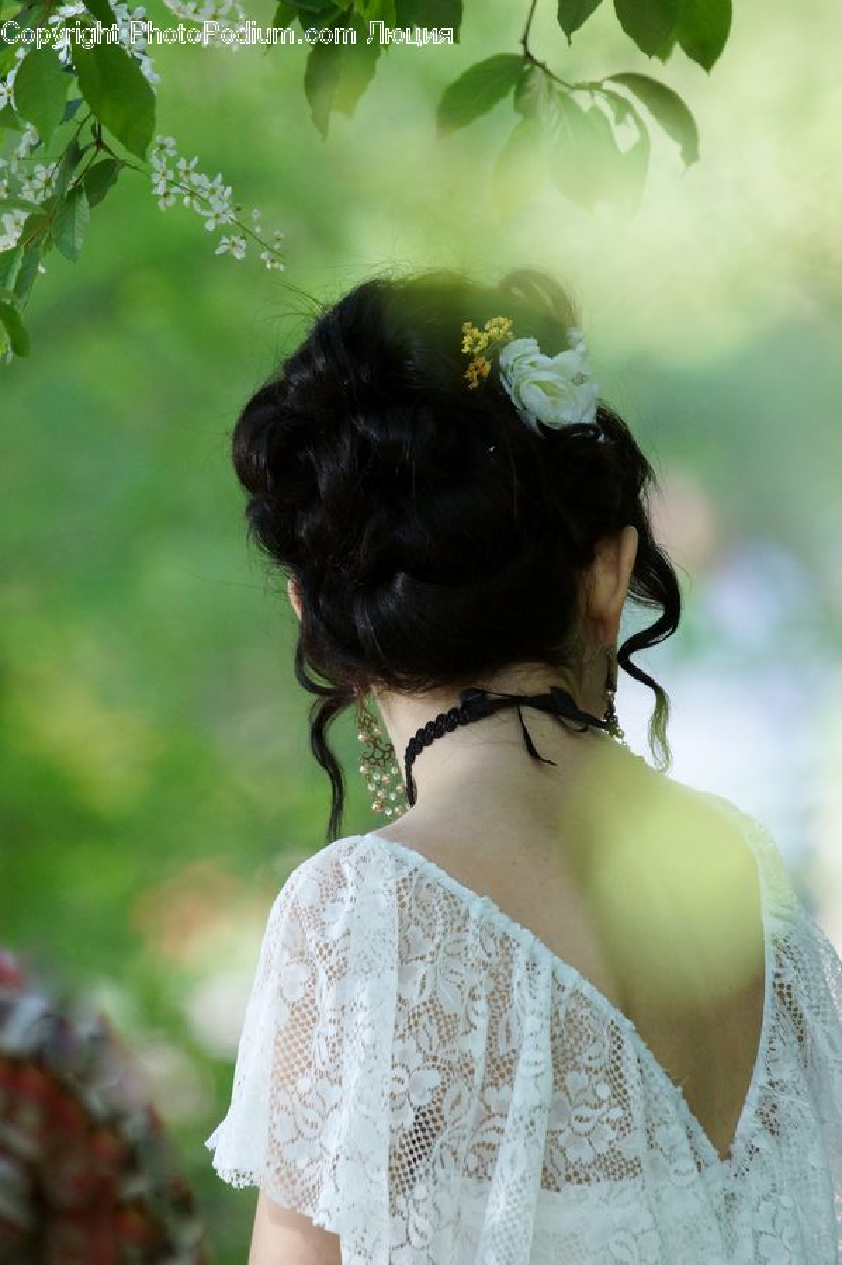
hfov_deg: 2.3
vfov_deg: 3.4
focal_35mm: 600
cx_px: 421
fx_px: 21073
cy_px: 632
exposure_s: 1/500
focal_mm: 400
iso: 1000
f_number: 5.6
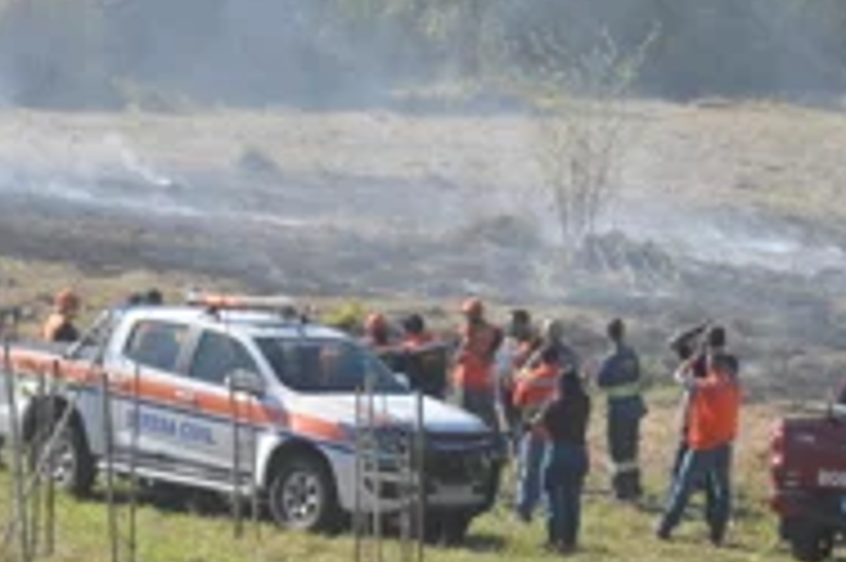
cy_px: 207
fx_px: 7028
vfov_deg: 4.6
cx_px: 758
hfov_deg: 6.9
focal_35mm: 299
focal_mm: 75
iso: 3200
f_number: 9
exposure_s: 1/3200
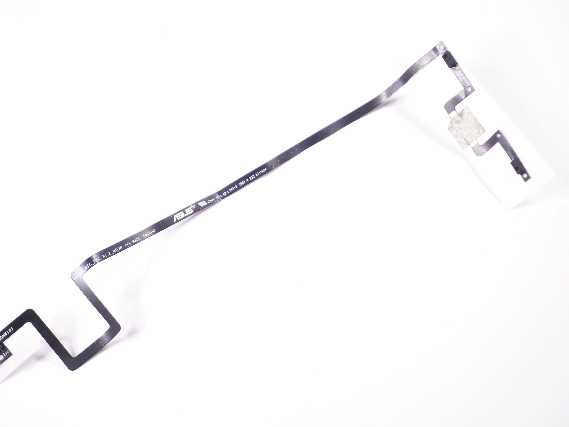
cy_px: 213
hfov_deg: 23.8
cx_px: 248
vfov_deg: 18.0
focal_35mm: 82
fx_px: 1348
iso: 640
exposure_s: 1/250
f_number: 5.6
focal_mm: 50
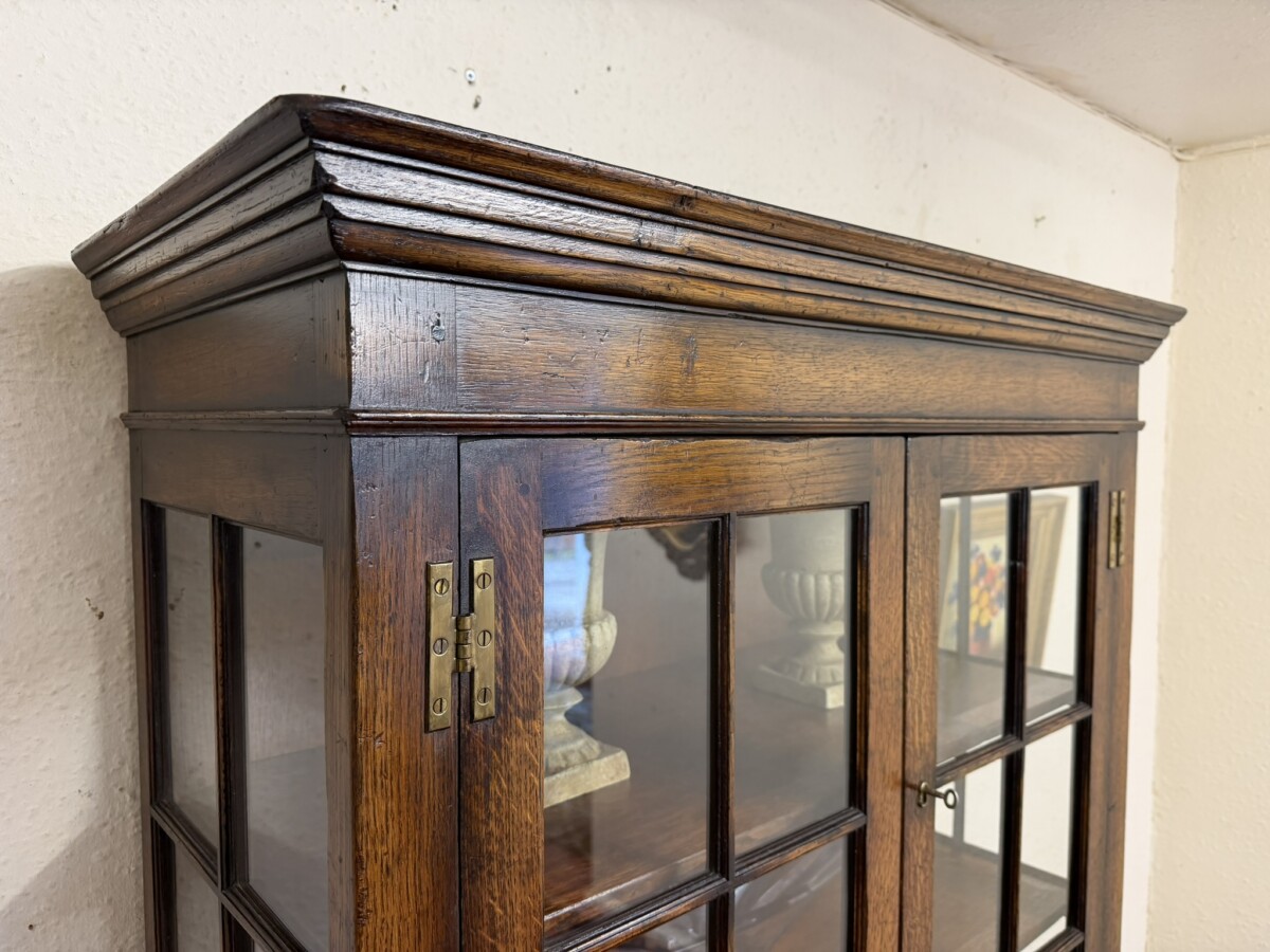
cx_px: 635
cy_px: 476
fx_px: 881
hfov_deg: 71.6
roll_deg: +0.2
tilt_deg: -3.1
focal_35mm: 24
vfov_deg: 56.8
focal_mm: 6.76
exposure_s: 1/50
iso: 160
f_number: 1.78
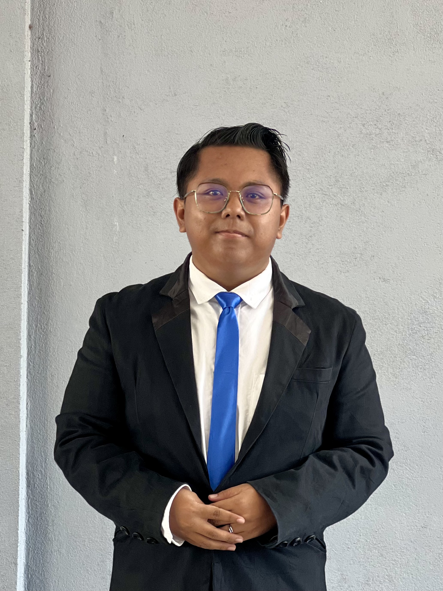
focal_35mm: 77
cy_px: 296
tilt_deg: -0.8
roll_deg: -1.4
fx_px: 1314
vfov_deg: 25.3
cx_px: 222
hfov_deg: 19.1
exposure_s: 1/121
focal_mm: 9
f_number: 2.8
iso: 125
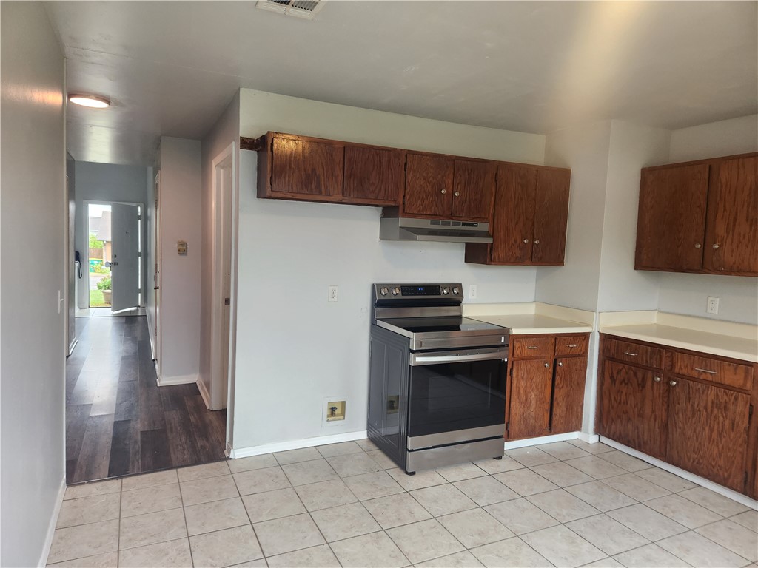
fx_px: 504
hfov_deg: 73.9
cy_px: 284
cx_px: 379
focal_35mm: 23
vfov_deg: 58.9
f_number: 1.8
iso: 160
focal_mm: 5.4
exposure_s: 1/120
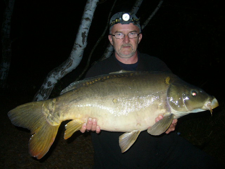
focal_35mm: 35
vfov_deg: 40.7
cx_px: 112
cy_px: 84
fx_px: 227
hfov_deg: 52.6
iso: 100
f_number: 2.8
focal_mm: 5.8
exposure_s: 1/60
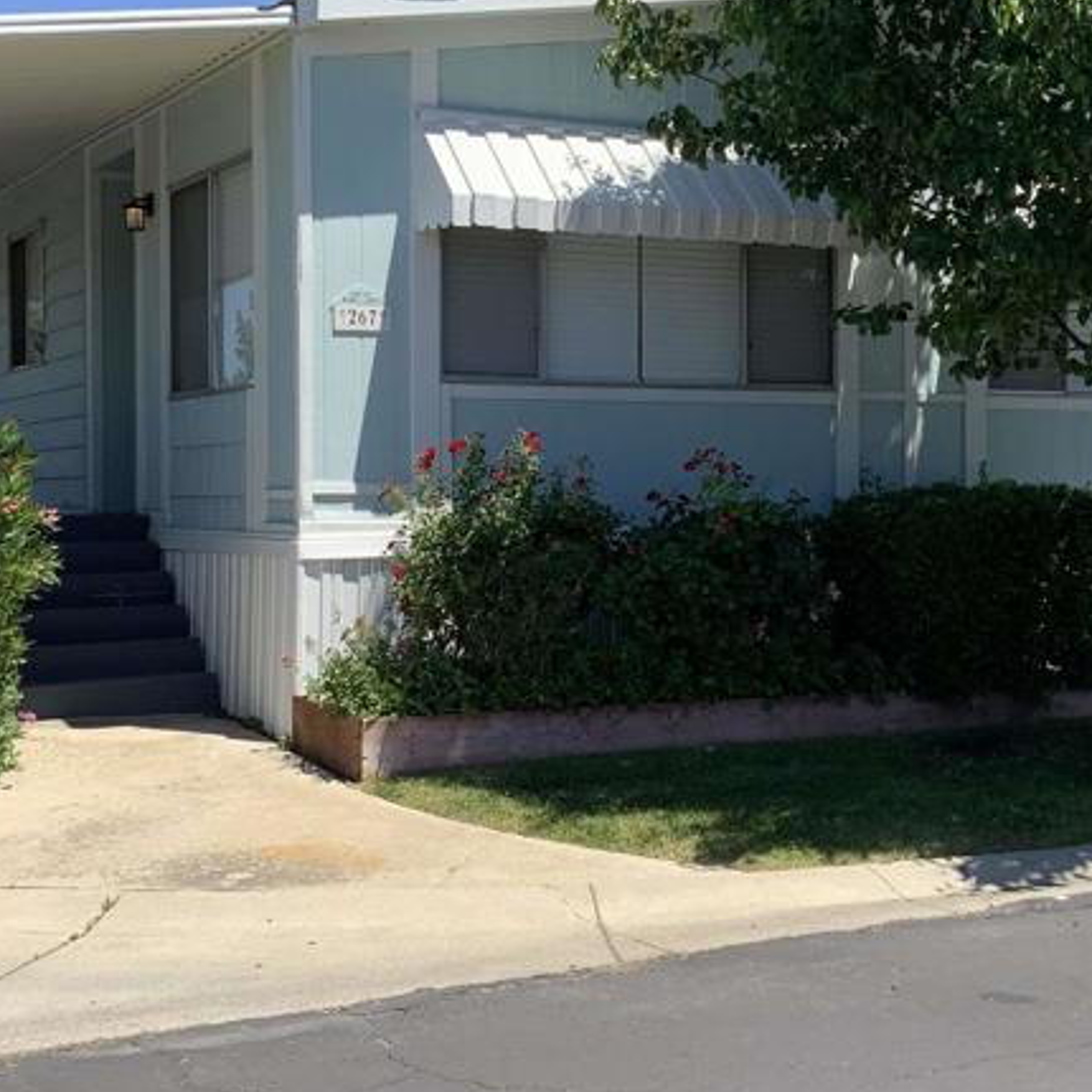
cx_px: 587
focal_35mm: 61
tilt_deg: -0.7
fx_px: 2177
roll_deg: +0.2
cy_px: 513
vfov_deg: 28.2
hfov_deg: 28.1
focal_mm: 3
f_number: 1.8
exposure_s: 1/1451
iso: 16
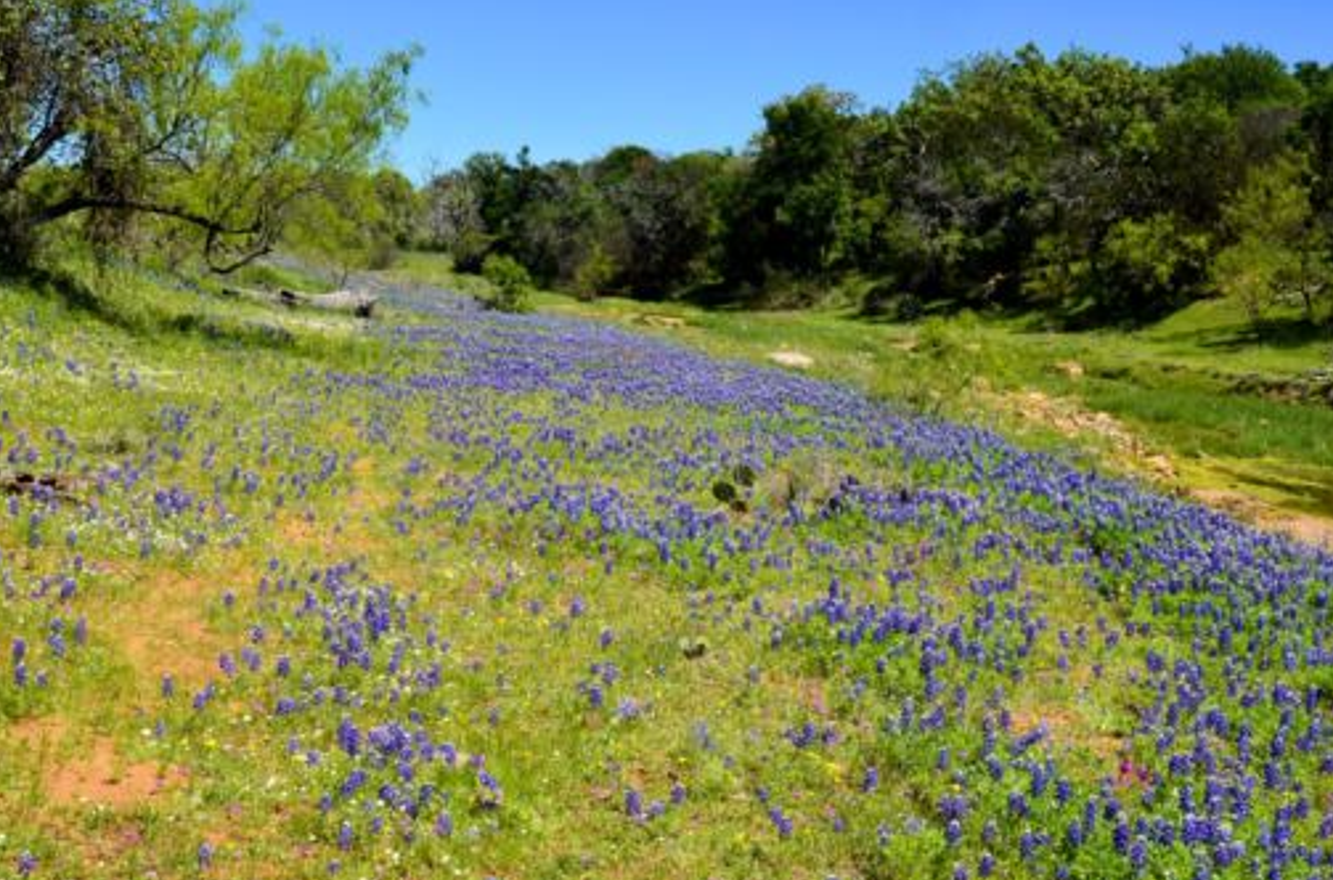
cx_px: 623
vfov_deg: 31.7
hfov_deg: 46.5
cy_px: 463
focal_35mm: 42
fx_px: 1550
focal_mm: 22
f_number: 16
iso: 200
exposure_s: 1/160
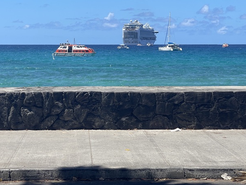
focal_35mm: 95
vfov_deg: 15.6
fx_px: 675
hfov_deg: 20.6
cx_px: 121
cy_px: 68
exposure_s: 1/1340
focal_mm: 7.5
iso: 20
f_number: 2.2
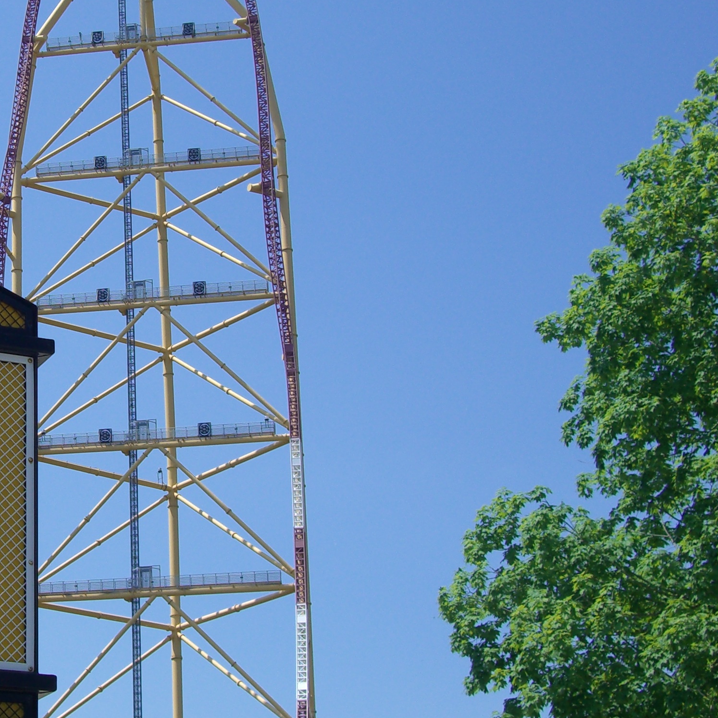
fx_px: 1924
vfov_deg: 21.1
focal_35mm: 82
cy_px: 368
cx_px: 7
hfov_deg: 20.5
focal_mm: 7.9
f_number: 5.6
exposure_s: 1/320
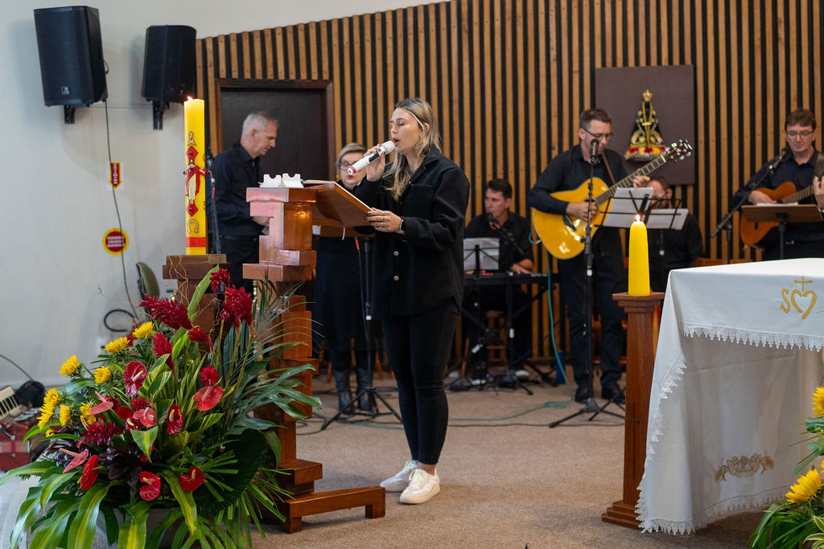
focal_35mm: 52
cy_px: 274
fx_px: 1190
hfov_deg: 38.2
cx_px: 412
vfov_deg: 26.0
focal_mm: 35
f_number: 1.8
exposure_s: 1/160
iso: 1000
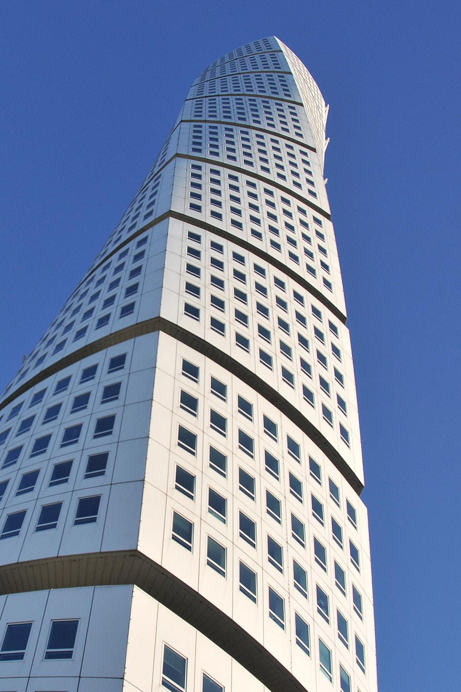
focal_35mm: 41
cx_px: 99
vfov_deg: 47.4
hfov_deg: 31.9
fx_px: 787
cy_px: 344
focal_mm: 18
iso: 200
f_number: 5.6
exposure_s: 1/1000
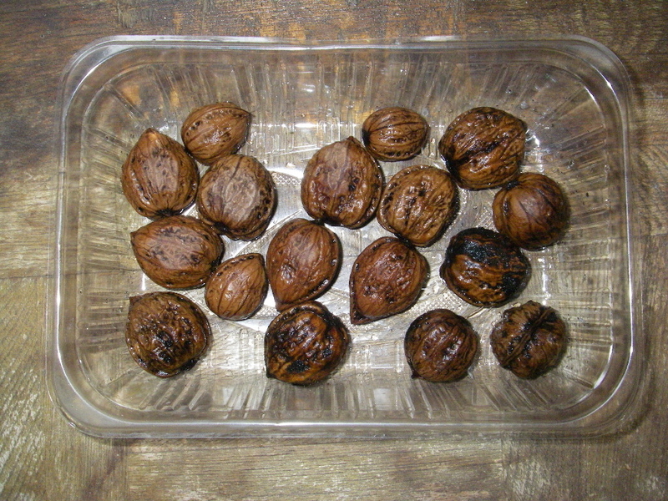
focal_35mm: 38
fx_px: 733
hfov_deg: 49.0
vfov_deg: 37.7
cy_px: 250
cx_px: 334
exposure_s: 1/50
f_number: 6.6
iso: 400
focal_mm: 6.3
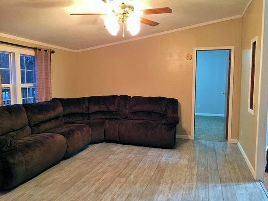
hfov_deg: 61.7
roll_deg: -0.5
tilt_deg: -5.0
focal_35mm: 29
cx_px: 134
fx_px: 225
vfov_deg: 48.2
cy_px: 100
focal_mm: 4.15
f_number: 2.2
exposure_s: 1/4
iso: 64
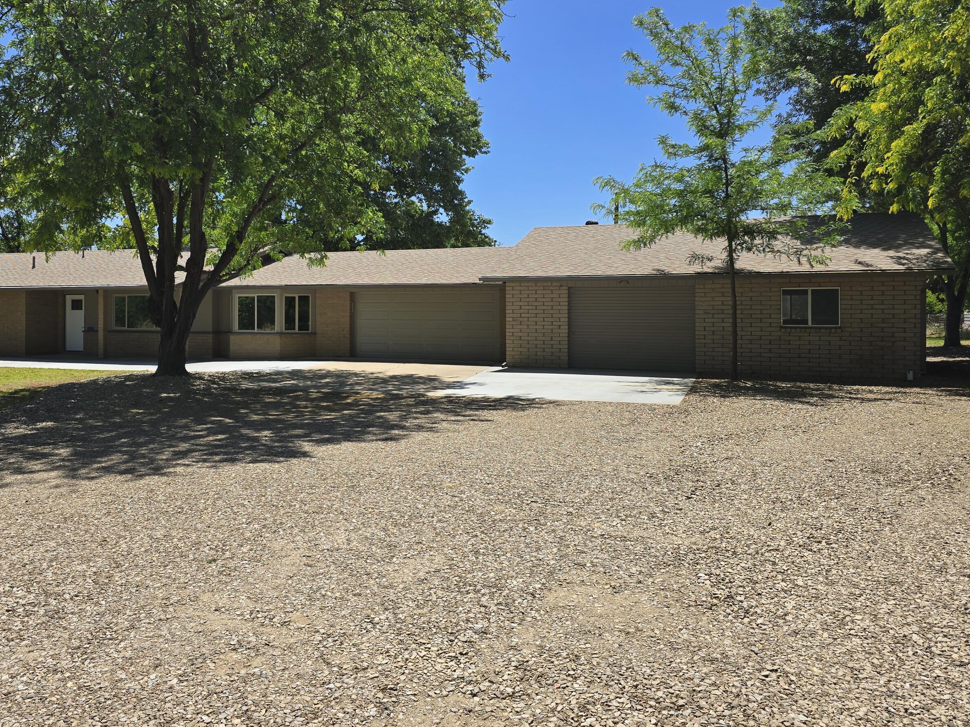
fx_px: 813
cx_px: 400
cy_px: 314
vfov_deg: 48.1
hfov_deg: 61.3
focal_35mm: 29
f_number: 1.7
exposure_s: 1/919
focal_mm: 6.3
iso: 12
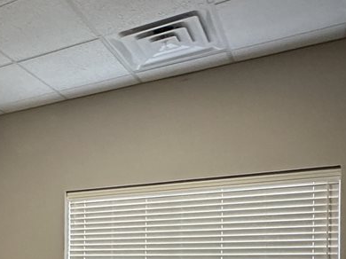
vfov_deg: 29.1
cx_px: -11
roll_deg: -0.9
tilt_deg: -0.1
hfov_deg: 36.5
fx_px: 460
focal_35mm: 46
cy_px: 270
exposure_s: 1/60
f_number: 2.2
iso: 1000
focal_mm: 2.22
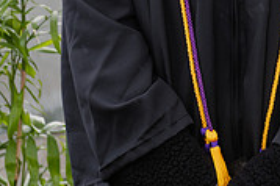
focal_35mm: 214
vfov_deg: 6.3
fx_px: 1663
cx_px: 242
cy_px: -99
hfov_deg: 9.6
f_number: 5.6
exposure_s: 1/200
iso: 320
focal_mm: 66
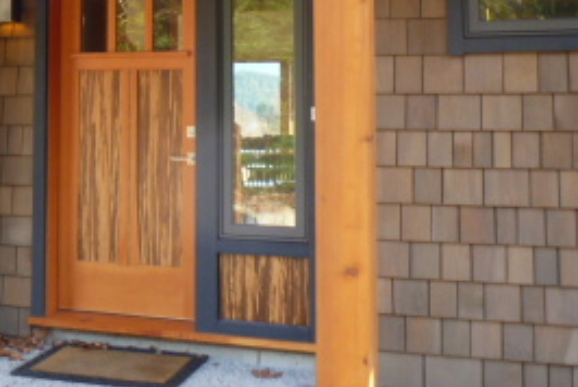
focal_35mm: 60
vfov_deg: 22.0
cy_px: 17
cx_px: 137
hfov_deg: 32.7
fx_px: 964
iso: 160
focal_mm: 4.3
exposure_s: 1/60
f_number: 3.3
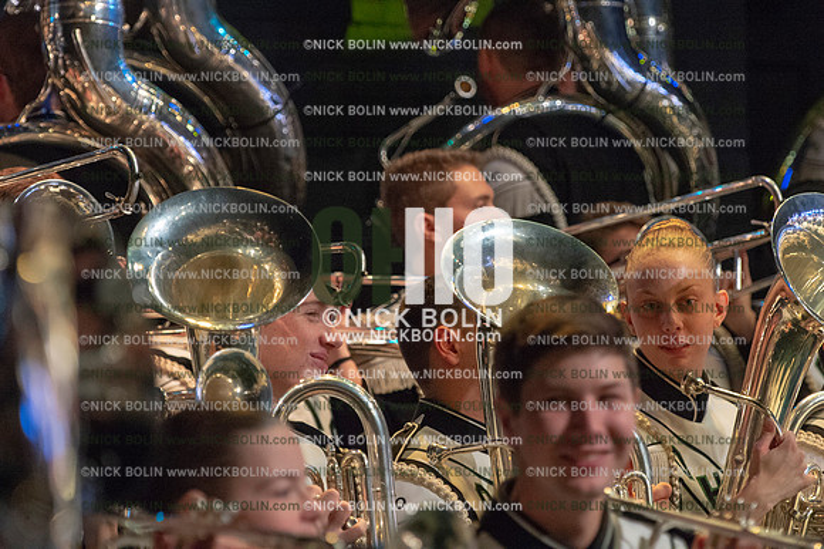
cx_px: 412
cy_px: 274
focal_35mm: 200
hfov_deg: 10.3
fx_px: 4575
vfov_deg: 6.9
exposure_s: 1/320
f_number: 5.6
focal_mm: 200
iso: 8000
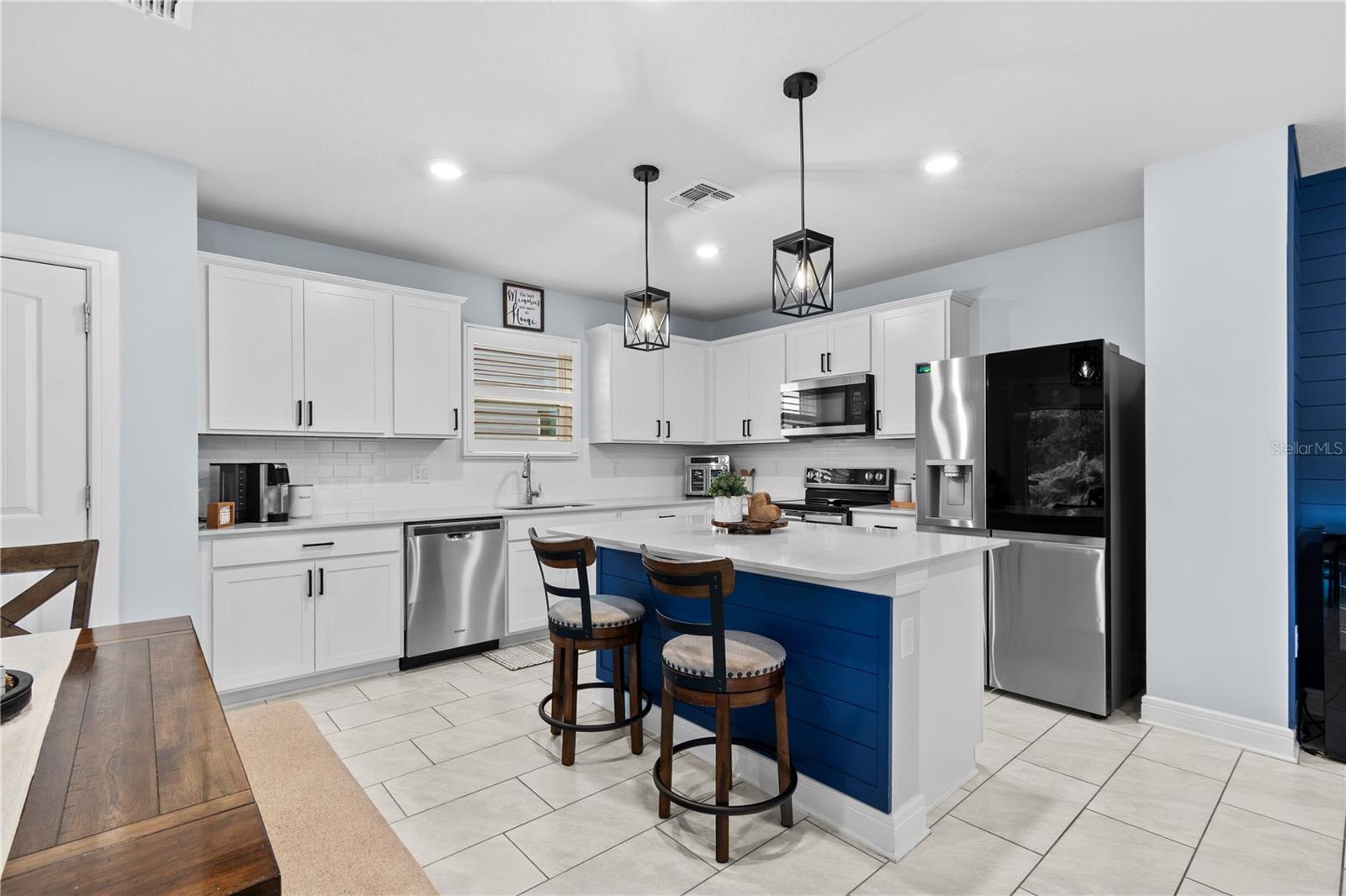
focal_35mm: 15
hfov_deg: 100.4
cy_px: 448
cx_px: 673
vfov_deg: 77.3
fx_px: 561
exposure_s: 1
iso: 100
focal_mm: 10
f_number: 7.1
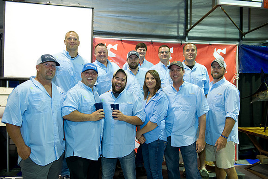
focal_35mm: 31
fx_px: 231
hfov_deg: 60.3
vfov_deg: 42.3
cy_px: 90
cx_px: 134
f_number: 3.5
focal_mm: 31
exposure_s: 1/60
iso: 1250
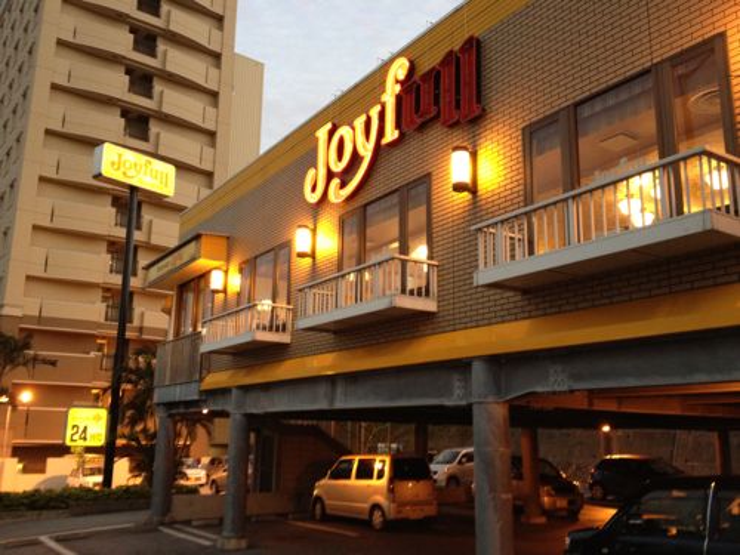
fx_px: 748
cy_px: 278
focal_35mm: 35
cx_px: 370
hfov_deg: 52.6
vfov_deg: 40.7
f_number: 2.4
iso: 200
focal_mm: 4.28
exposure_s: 1/20
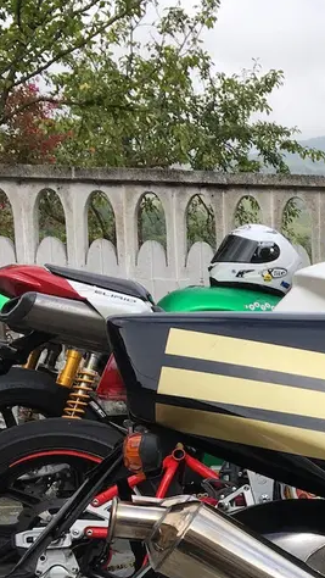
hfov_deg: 13.5
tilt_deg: -7.5
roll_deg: -1.2
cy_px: 479
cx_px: 594
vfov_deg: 25.9
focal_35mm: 80
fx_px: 1224
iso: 25
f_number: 2.2
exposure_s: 1/1040
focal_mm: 4.15
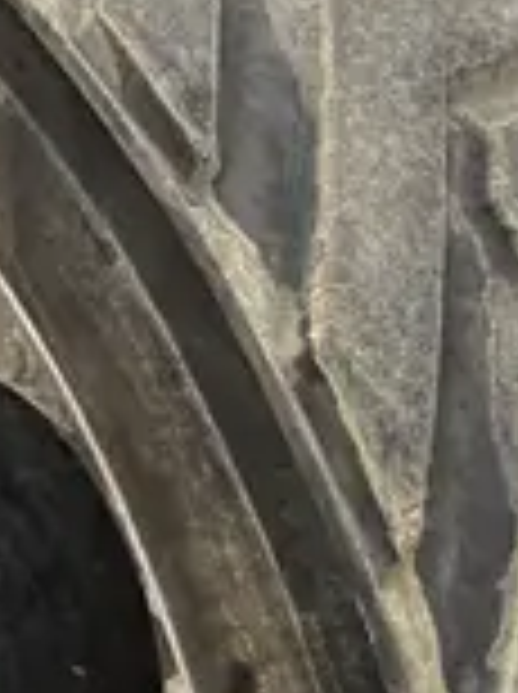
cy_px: -767
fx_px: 2481
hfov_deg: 11.4
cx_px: -270
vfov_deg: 13.3
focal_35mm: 124
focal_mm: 4.2
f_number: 1.6
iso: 32
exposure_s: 1/206
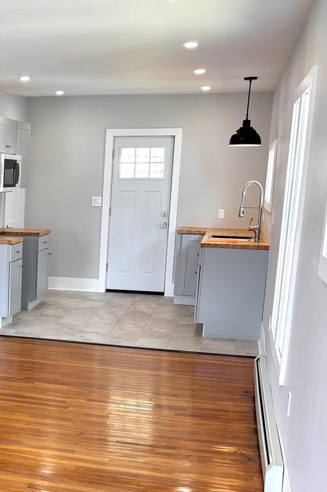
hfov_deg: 22.6
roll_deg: -1.1
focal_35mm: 56
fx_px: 764
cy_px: 322
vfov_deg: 35.4
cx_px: -46
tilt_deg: -11.1
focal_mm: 5.96
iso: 64
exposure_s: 1/120
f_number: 1.6
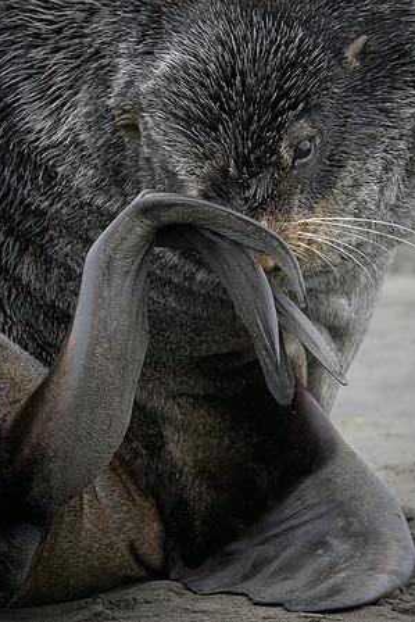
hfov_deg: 1.1
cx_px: 257
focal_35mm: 1272
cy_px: 153
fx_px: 21976
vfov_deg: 1.6
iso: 800
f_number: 5.6
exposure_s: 1/800
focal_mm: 560
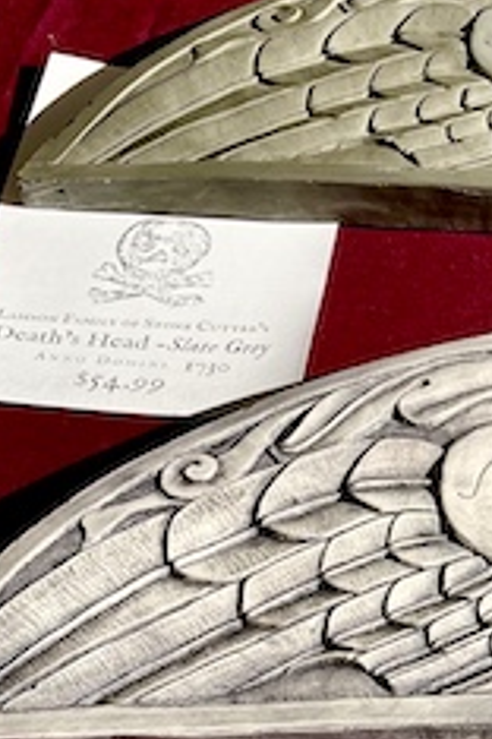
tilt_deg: -53.2
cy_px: 553
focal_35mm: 89
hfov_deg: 14.7
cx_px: 653
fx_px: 1824
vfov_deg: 22.7
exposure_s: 1/4049
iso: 32
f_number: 1.6
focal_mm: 5.1
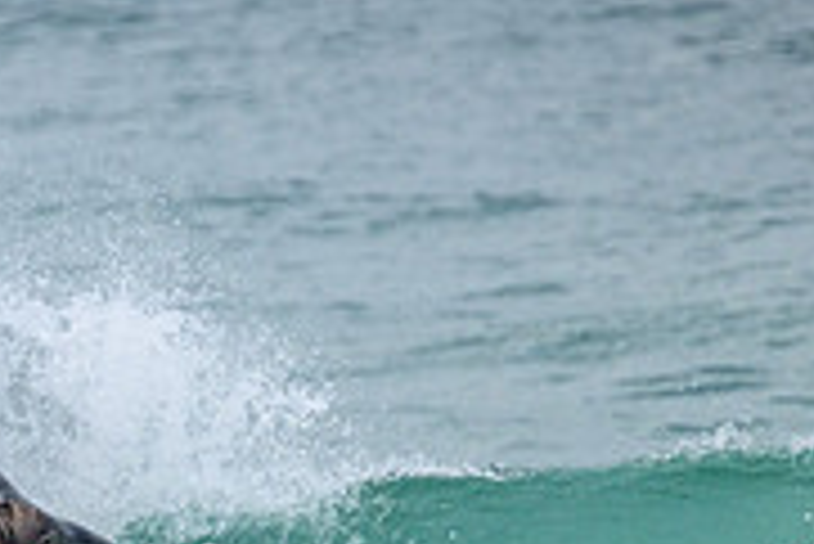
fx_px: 57884
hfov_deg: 0.8
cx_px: -135
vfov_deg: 0.5
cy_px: 542
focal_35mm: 2558
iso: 1000
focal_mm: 800
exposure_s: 1/2000
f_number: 11
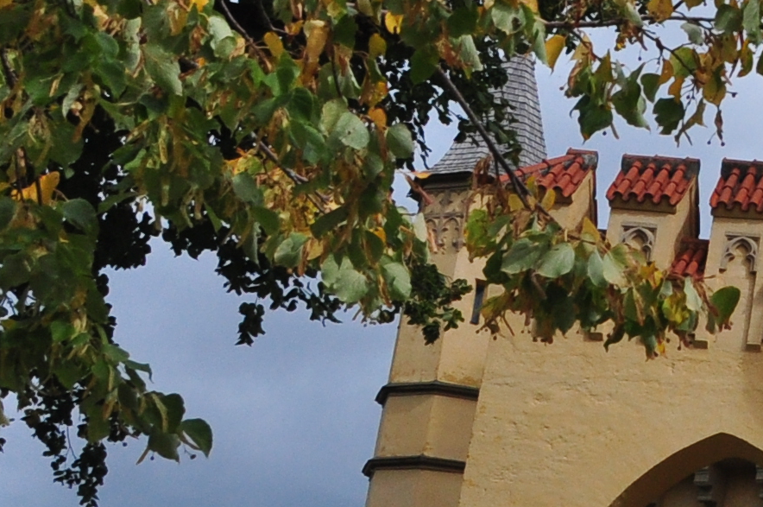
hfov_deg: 13.2
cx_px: 1583
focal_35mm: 131
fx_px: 2773
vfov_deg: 10.4
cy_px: -3
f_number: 8
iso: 400
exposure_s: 1/2000
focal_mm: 18
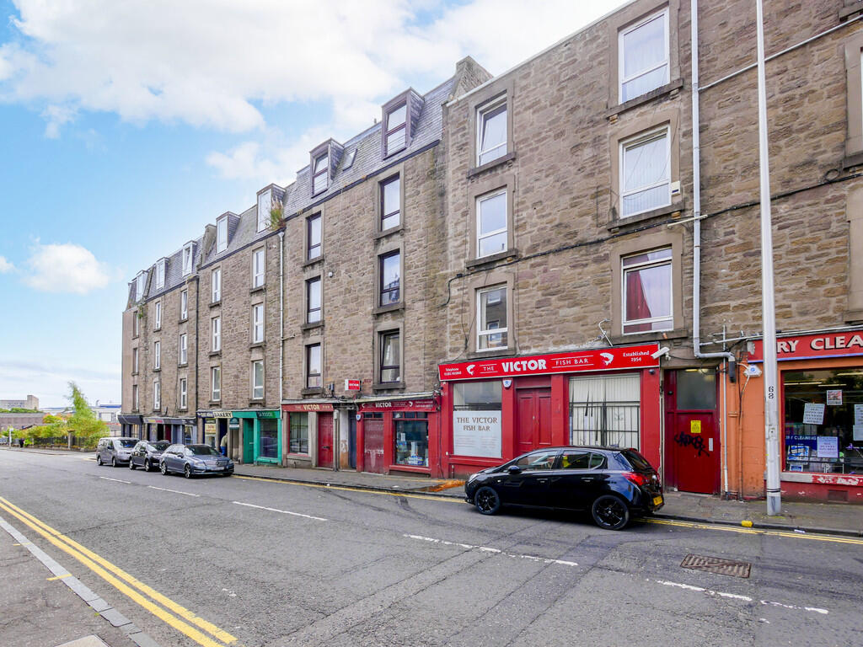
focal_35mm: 14
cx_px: 432
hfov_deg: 102.1
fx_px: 349
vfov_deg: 85.7
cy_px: 324
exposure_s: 1/250
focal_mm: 7
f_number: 6.3
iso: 200
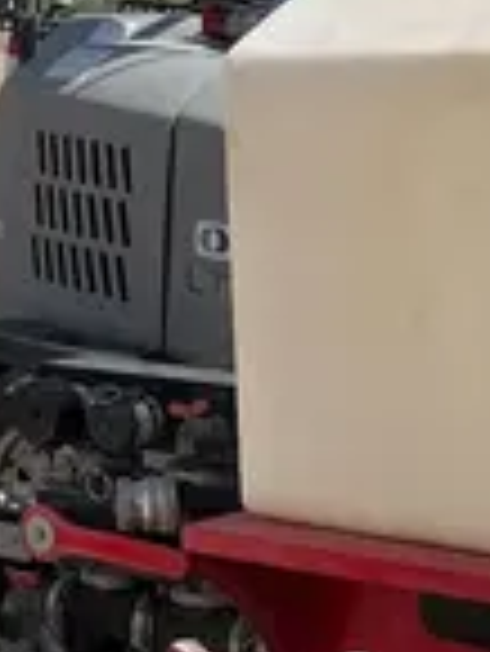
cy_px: 196
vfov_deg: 15.0
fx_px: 2469
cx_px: -432
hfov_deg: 10.6
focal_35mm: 131
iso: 50
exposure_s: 1/5319
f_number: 1.6
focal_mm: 5.1
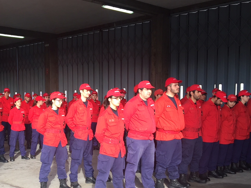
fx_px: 370
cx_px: 79
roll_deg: -0.6
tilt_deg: -6.0
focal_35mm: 51
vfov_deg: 28.1
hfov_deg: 37.0
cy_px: 142
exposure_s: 1/122
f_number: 2.2
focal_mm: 4.15
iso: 32
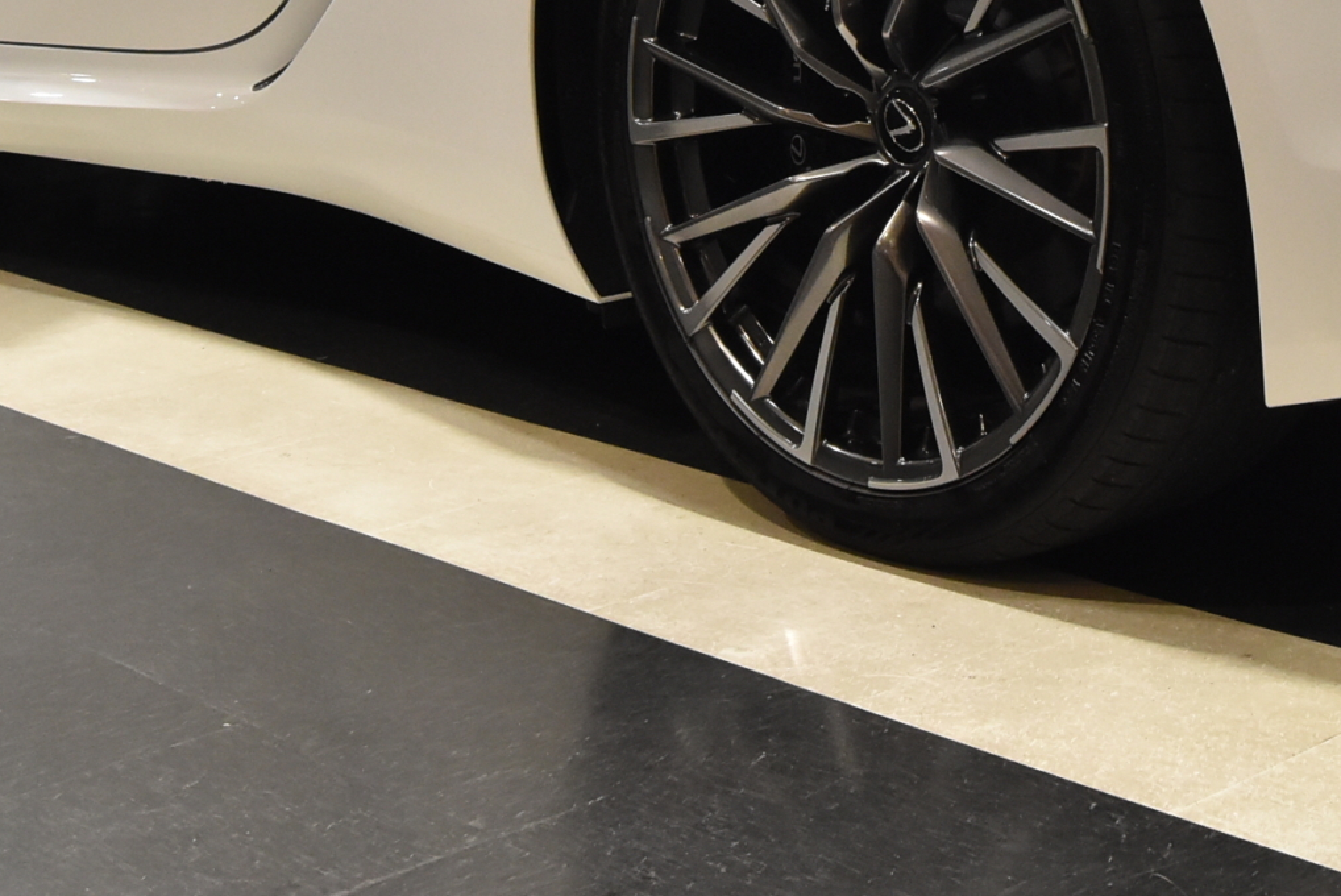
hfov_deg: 24.1
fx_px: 3093
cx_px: 1050
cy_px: -225
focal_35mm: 83
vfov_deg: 15.8
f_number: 8
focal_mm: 22
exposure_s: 1/30
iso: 1800
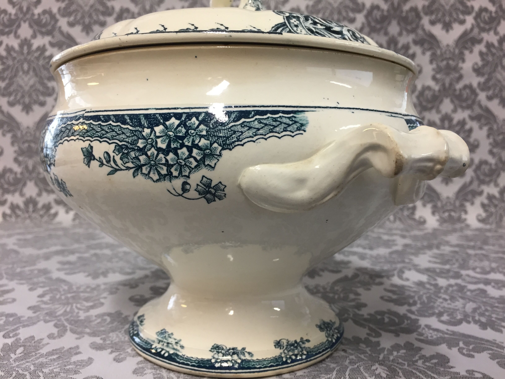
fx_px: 423
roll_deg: -2.1
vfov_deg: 48.2
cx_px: 252
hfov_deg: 61.7
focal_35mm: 29
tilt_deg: -4.2
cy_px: 190
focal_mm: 4.15
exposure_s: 1/33
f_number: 2.2
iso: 80
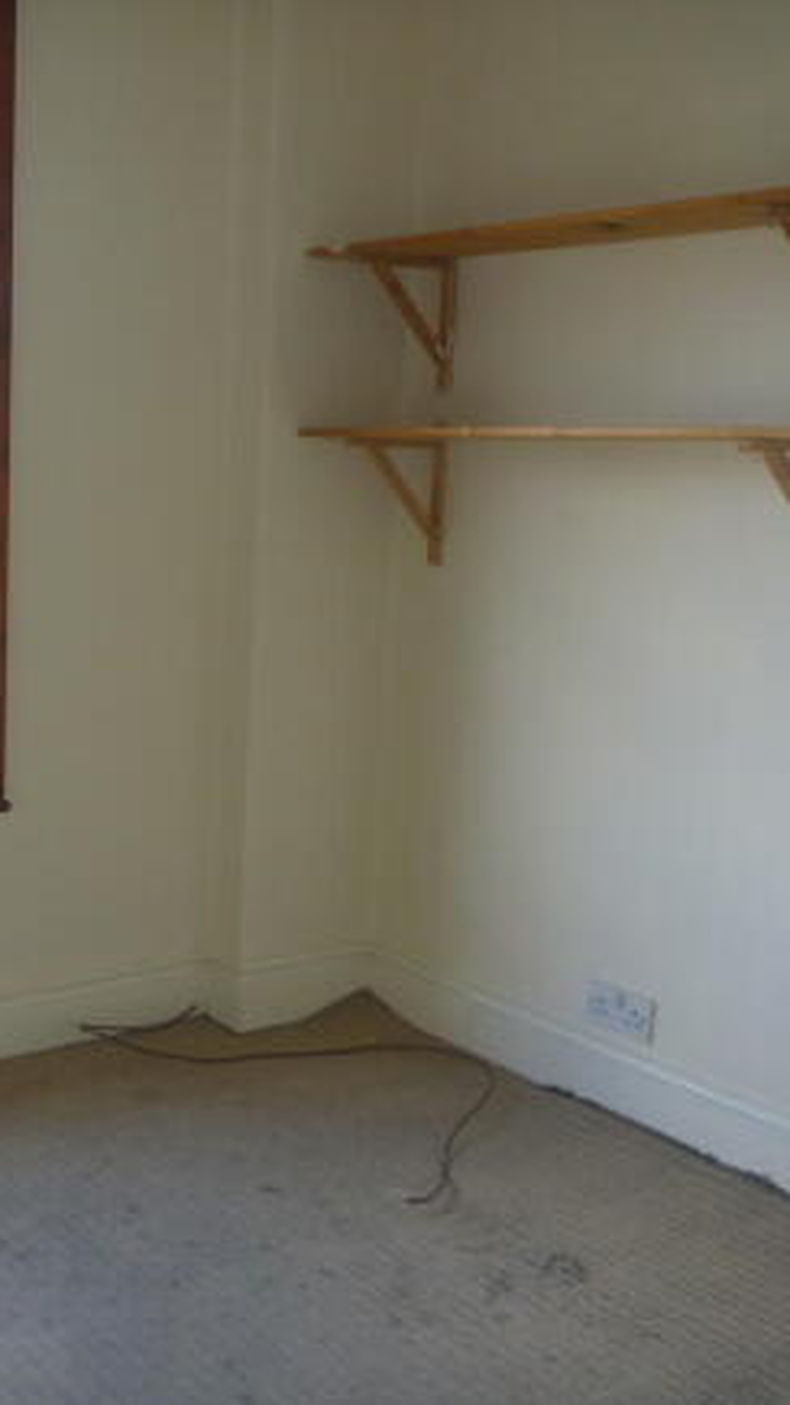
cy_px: 704
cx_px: -105
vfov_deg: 49.4
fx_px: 1527
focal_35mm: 41
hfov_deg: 26.4
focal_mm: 5
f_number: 3.3
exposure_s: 1/30
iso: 100
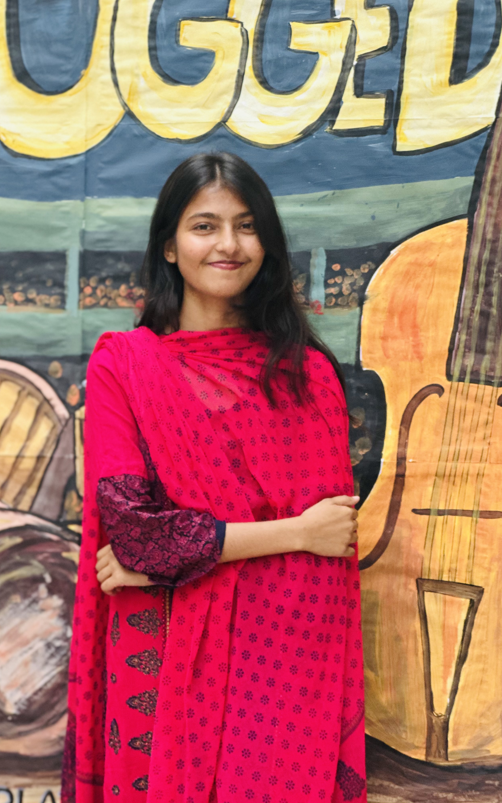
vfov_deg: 25.2
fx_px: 1795
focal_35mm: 82
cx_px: 227
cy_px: 403
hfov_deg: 15.9
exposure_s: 1/105
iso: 250
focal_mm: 9
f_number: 2.8
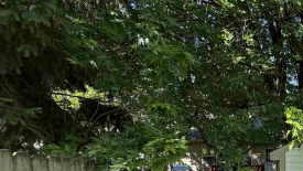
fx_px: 297
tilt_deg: -7.8
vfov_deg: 29.1
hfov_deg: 42.6
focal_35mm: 37
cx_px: 332
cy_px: 186
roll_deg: +0.2
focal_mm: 2.22
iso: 50
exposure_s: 1/502
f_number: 2.2
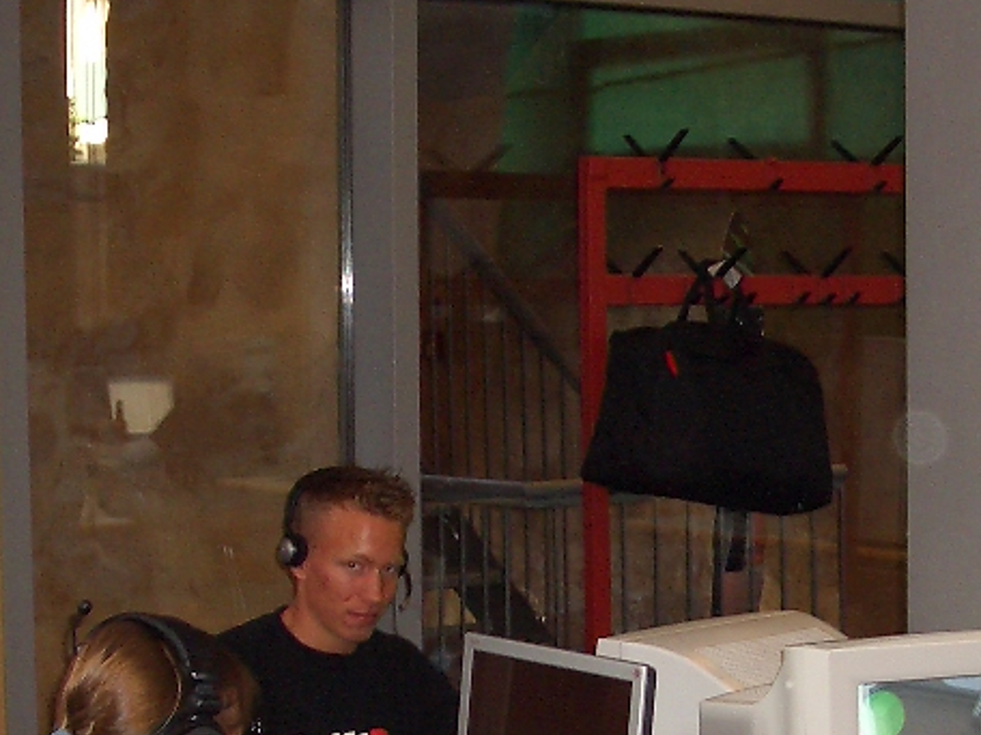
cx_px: 607
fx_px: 2607
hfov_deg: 21.3
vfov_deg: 15.8
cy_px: 716
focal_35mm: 92
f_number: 2.8
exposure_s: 1/40
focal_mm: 6.8
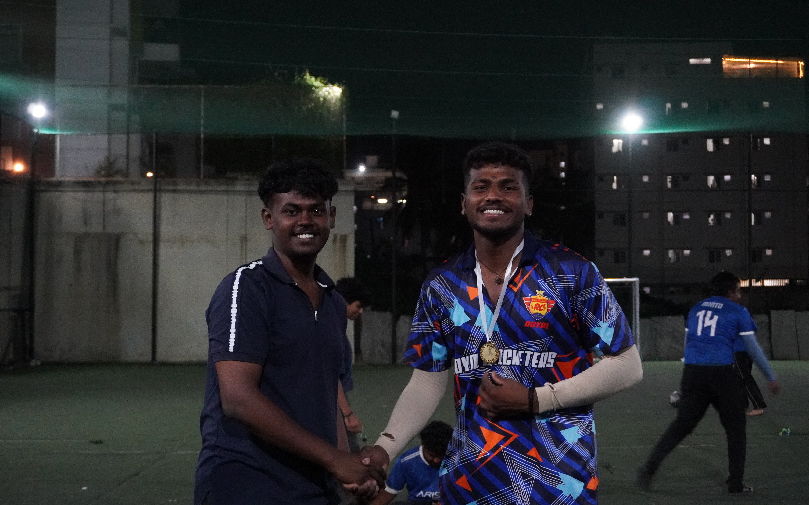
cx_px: 399
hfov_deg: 37.2
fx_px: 1202
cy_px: 254
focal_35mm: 55
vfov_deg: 23.8
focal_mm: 35
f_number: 5.6
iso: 5000
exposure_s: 1/80
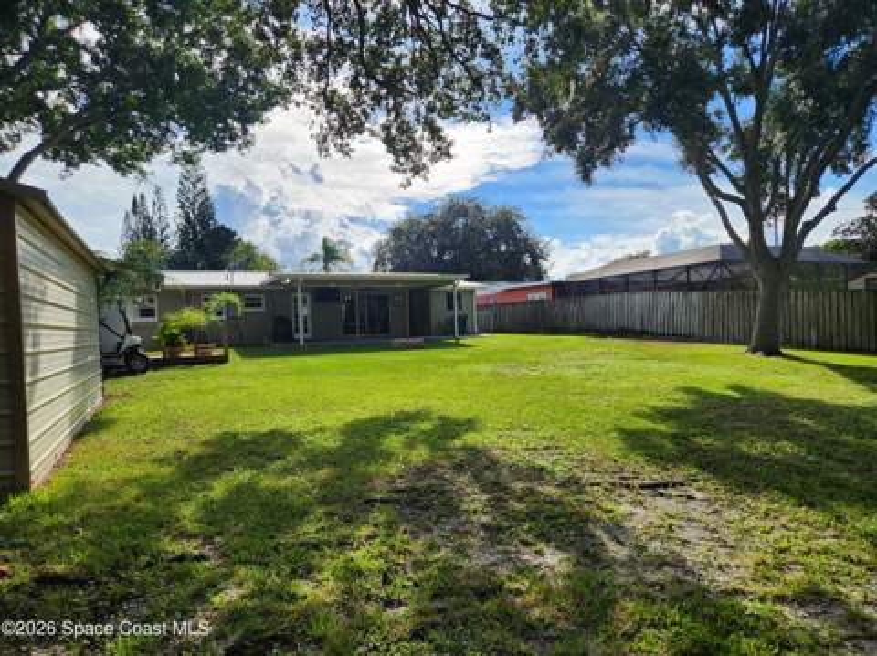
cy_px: 328
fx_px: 582
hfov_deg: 74.0
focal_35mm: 23
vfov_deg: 58.8
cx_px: 438
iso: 20
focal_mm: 5.4
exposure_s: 1/1884
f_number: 1.8
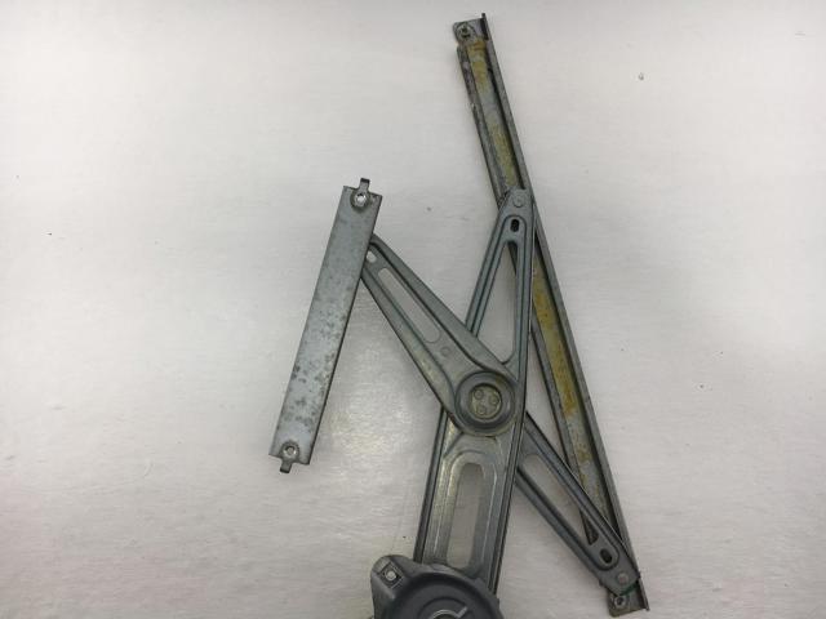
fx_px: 692
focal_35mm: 29
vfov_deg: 48.2
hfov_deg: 61.7
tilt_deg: -79.0
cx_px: 413
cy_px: 310
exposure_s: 1/578
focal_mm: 4.15
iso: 25
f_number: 2.2
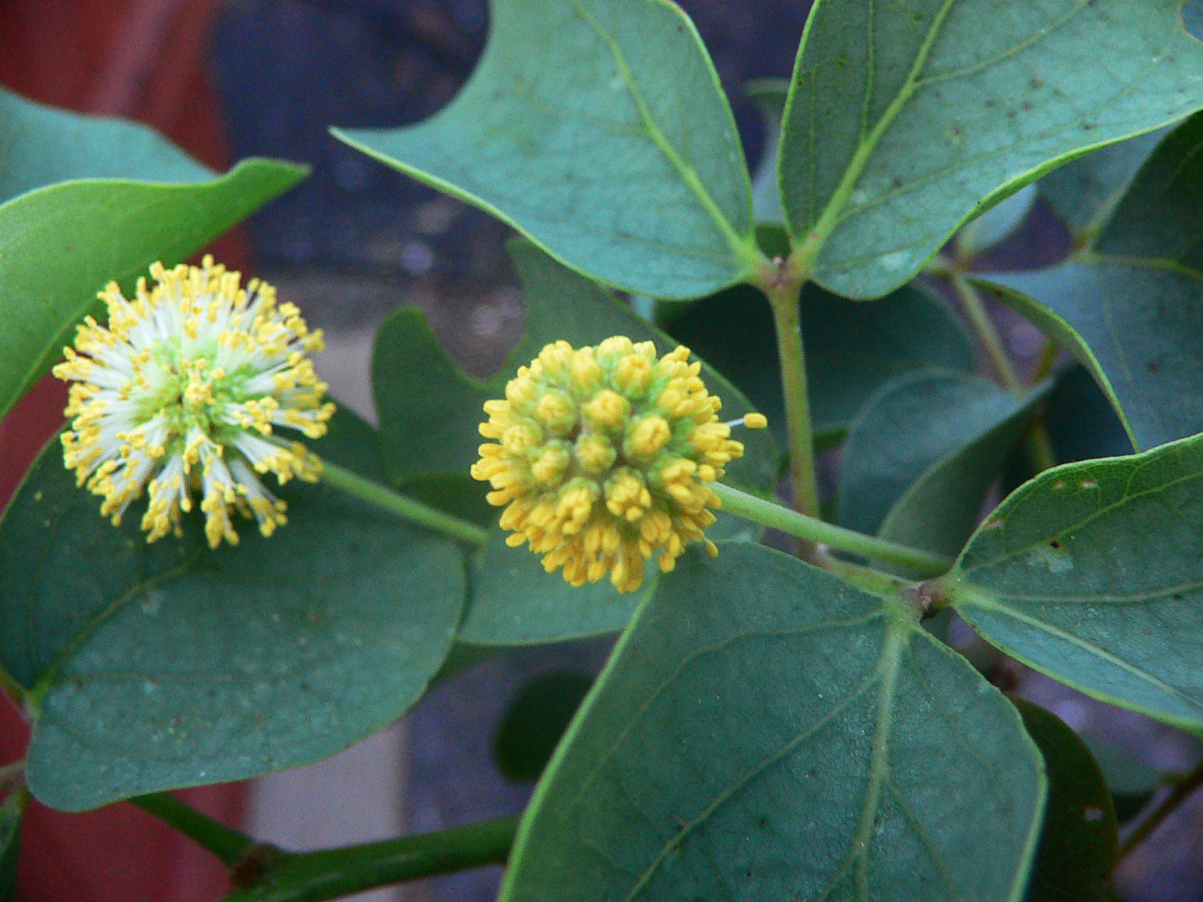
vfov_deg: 40.7
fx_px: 1216
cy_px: 451
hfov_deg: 52.6
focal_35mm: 35
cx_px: 602
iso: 200
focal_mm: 4.6
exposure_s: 1/80
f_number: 2.8
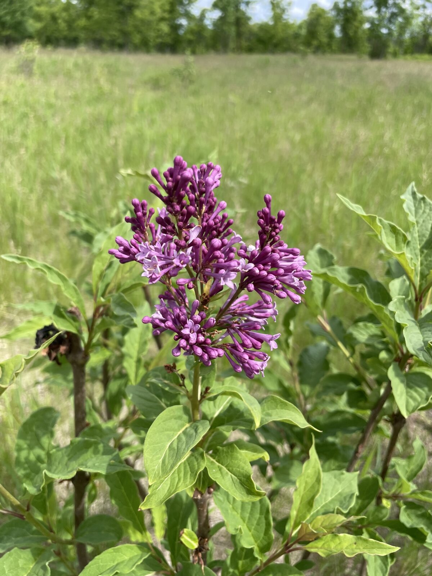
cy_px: 288
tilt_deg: -29.5
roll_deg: -0.5
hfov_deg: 53.1
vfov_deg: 67.3
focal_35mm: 26
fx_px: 433
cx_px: 216
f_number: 1.6
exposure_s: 1/1195
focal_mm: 4.2
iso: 32
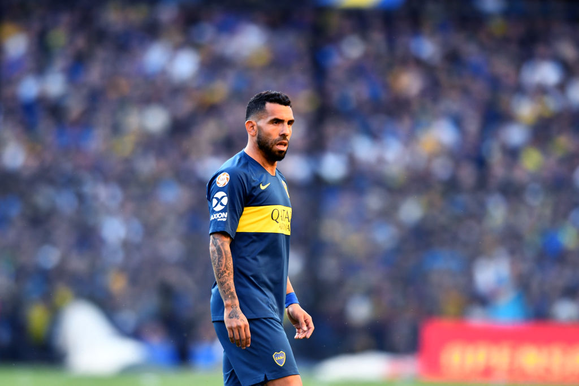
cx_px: 290
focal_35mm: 600
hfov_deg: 3.4
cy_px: 193
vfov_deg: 2.3
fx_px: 9651
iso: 1000
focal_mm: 400
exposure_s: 1/1000
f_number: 2.8
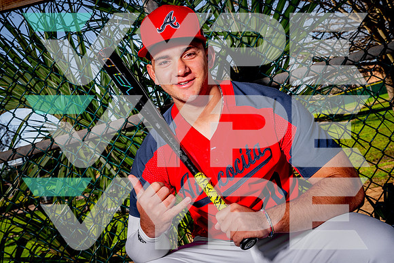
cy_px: 132
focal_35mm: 43
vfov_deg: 31.2
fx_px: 471
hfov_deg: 45.4
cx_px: 197
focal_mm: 43
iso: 200
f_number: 11
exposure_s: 1/125
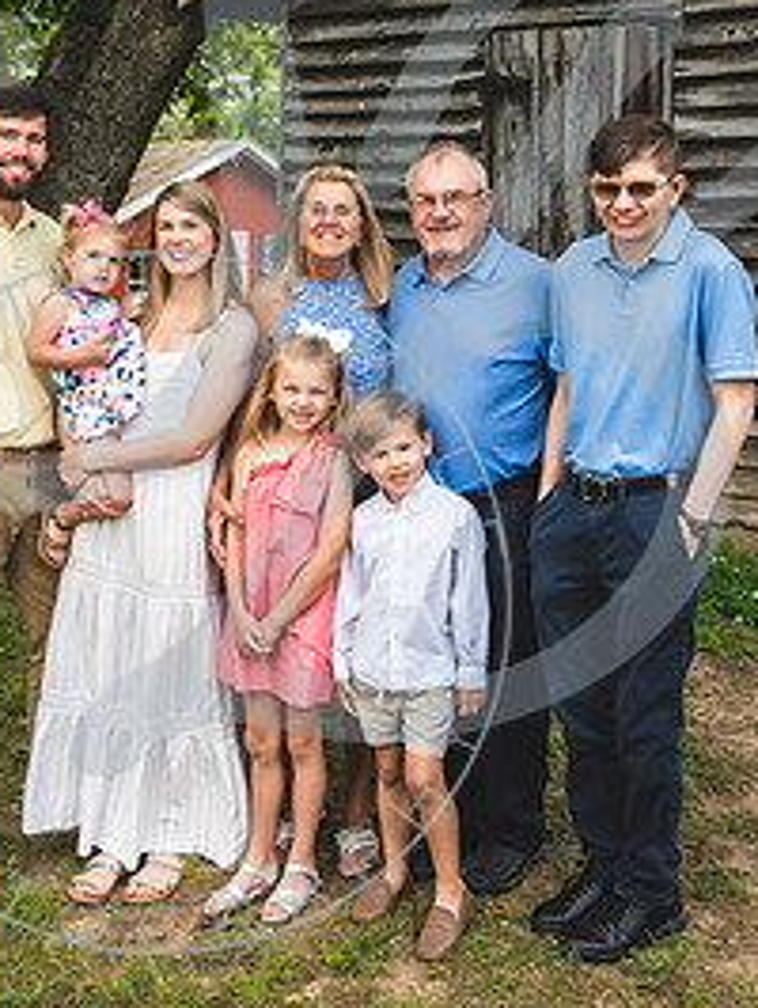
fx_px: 1516
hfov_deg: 28.0
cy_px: 315
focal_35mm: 52
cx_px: 330
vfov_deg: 36.3
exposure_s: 1/200
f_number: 5.6
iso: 200
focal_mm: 32
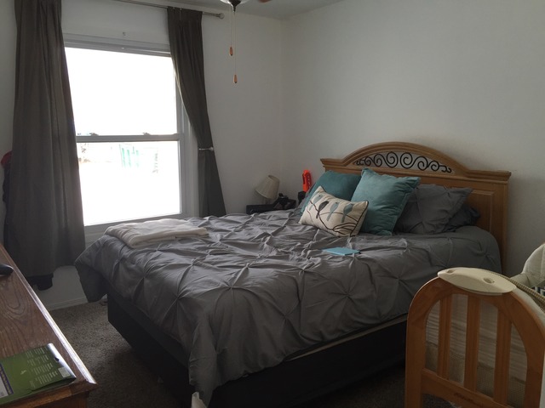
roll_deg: +0.1
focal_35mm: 29
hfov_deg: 61.7
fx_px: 457
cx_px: 272
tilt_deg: -9.6
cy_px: 204
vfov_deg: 48.2
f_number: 2.2
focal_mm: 4.15
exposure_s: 1/120
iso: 40
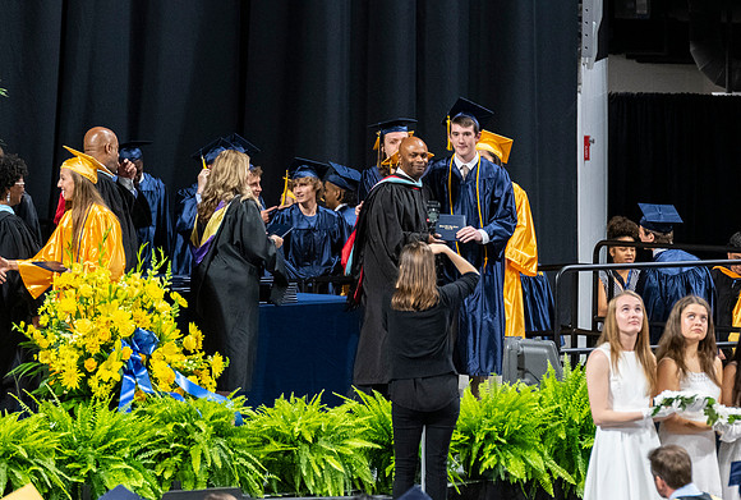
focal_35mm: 337
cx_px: 463
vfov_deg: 4.1
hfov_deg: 6.1
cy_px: 254
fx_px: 6967
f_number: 4
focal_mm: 190
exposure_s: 1/200
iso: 2000
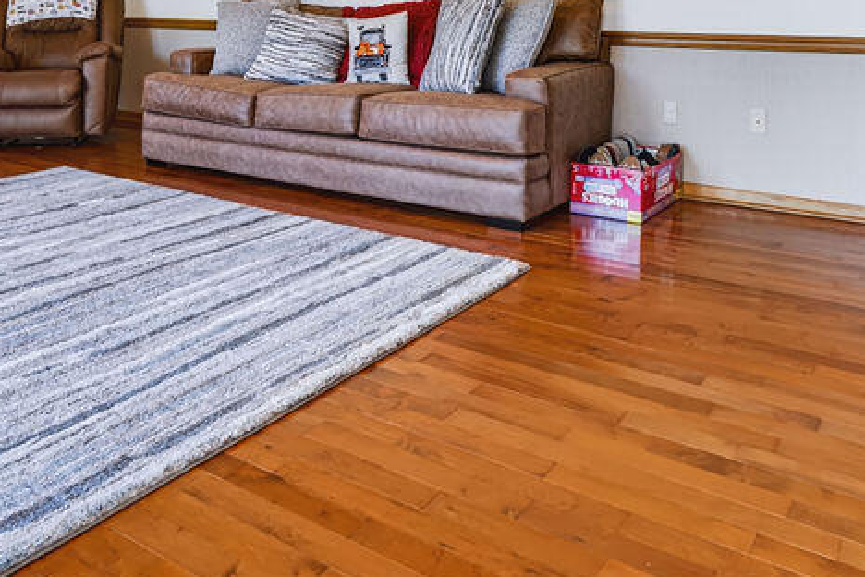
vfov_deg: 34.2
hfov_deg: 54.0
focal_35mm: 35
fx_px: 841
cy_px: -9
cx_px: 342
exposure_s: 1/1600
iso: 1250
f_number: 5
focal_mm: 16
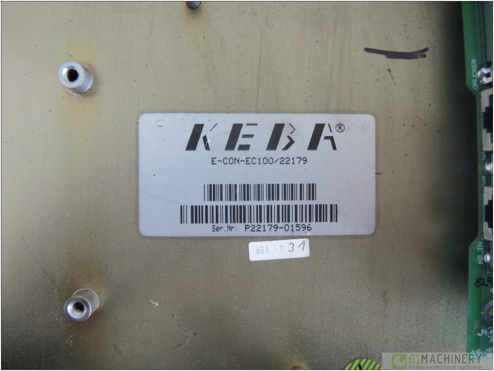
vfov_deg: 49.8
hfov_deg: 63.4
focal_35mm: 28
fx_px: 400
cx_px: 247
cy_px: 186
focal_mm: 6
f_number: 2
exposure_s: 1/25
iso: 400
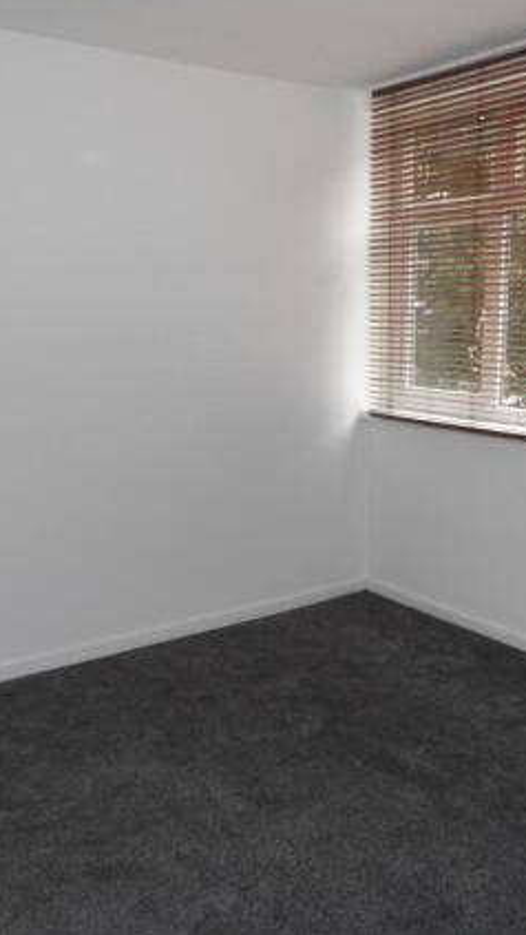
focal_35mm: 36
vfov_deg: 55.3
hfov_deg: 32.5
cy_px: 456
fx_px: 892
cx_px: 355
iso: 200
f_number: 4.1
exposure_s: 1/15
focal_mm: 4.3
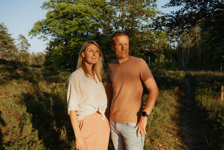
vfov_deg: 36.4
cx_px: 112
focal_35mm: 37
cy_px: 75
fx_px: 227
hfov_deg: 52.5
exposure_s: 1/200
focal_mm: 35
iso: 100
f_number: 5.6
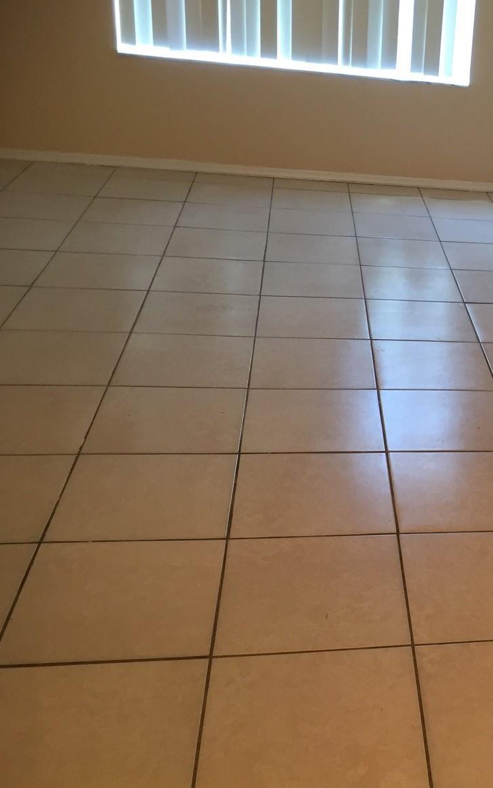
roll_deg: -8.9
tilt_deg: -25.8
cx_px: 530
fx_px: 903
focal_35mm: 42
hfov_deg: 28.1
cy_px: 389
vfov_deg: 47.2
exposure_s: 1/30
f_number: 2.2
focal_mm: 4.15
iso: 80
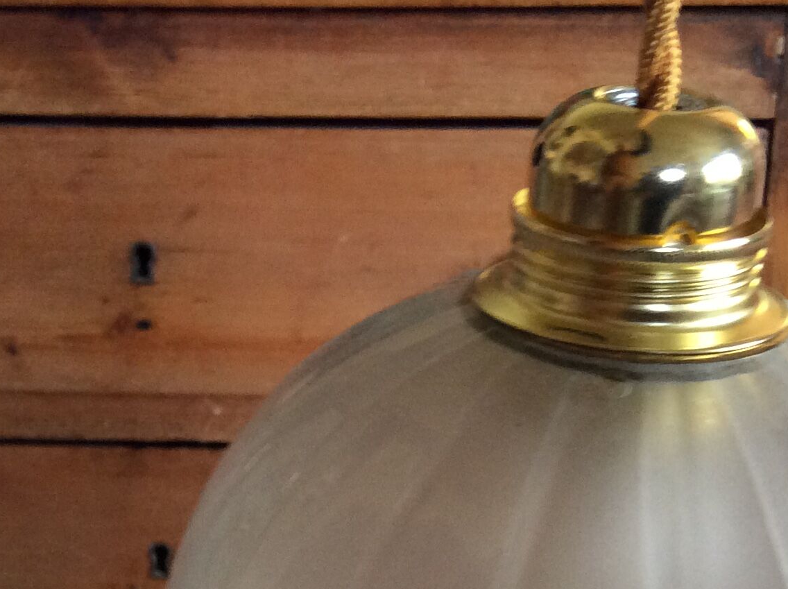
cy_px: 588
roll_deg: +1.6
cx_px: 307
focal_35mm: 73
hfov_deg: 26.6
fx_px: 1660
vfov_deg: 19.5
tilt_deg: -25.3
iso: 100
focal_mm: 3.3
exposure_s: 1/25
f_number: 2.4
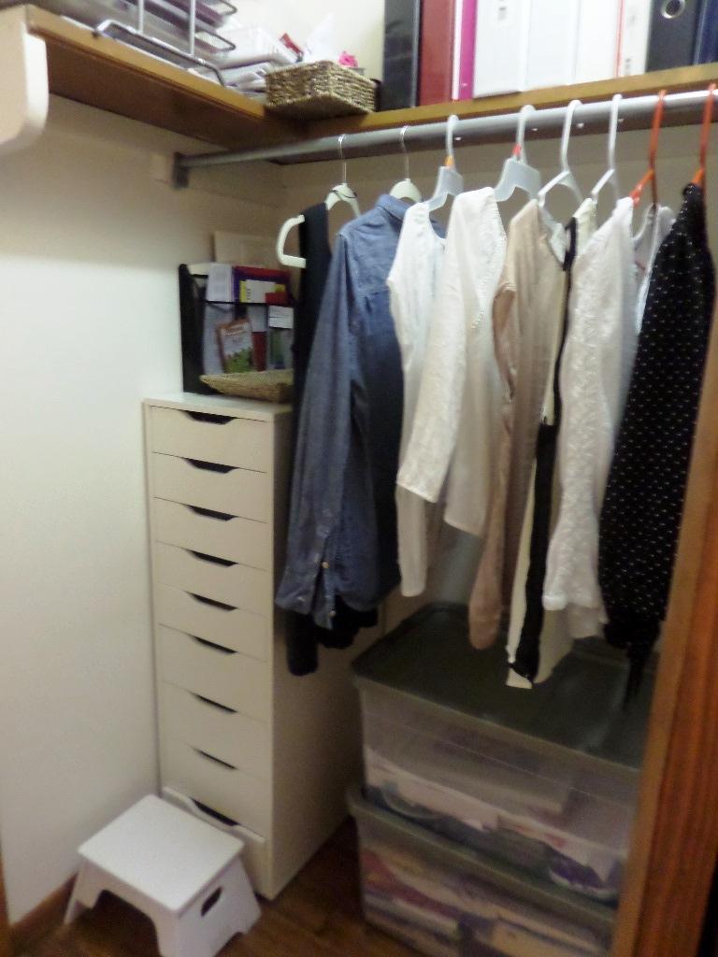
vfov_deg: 71.6
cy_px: 478
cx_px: 359
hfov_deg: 56.8
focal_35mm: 24
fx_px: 664
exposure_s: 1/20
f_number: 3.1
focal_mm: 4.3
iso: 480
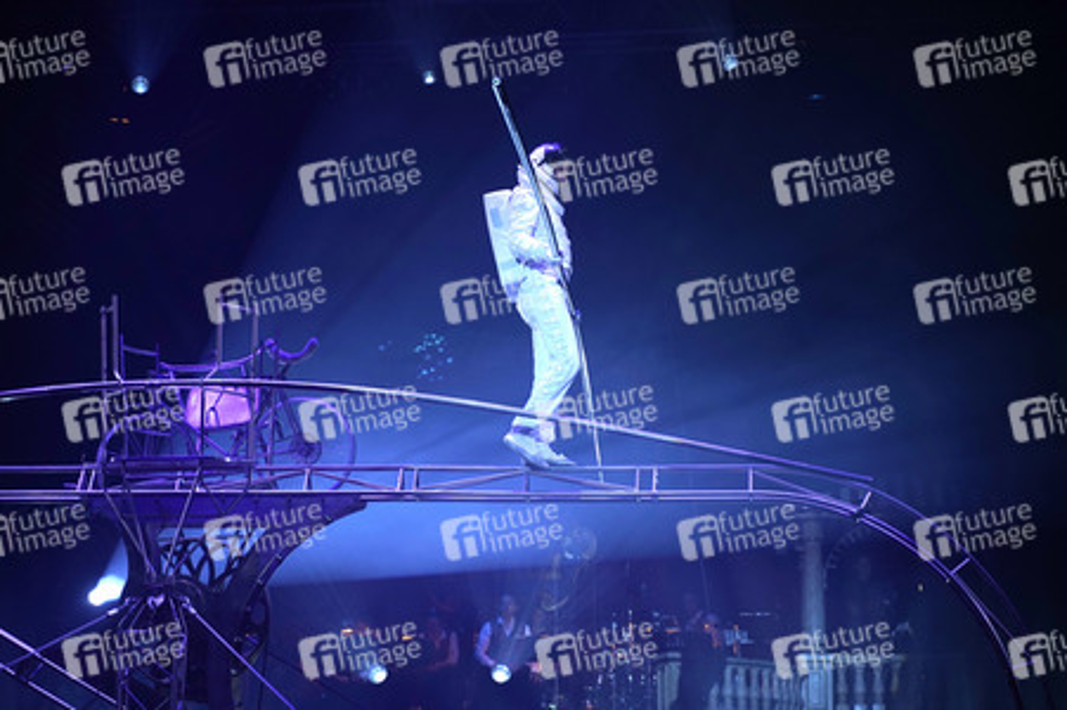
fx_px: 2221
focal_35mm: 75
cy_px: 355
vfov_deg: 18.2
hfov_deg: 27.0
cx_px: 534
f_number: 3.2
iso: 1000
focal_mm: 75
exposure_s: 1/400
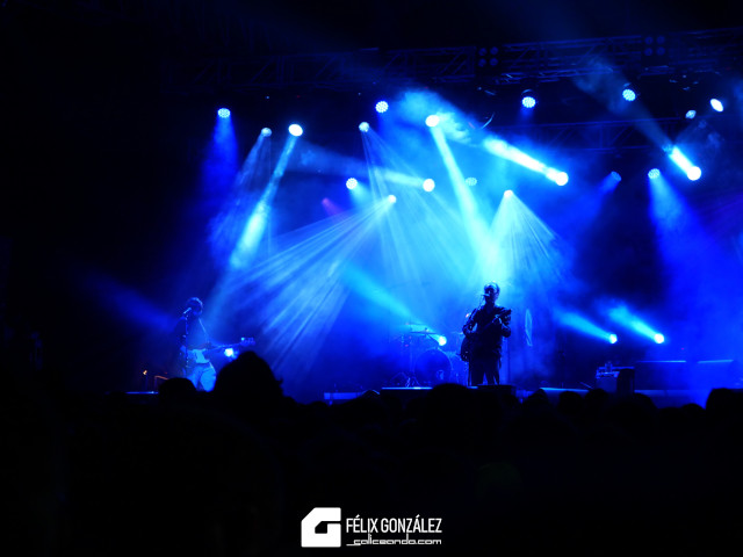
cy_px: 278
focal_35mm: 112
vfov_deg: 13.2
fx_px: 2404
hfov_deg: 17.6
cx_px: 372
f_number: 4.2
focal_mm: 56
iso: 1250
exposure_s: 1/125
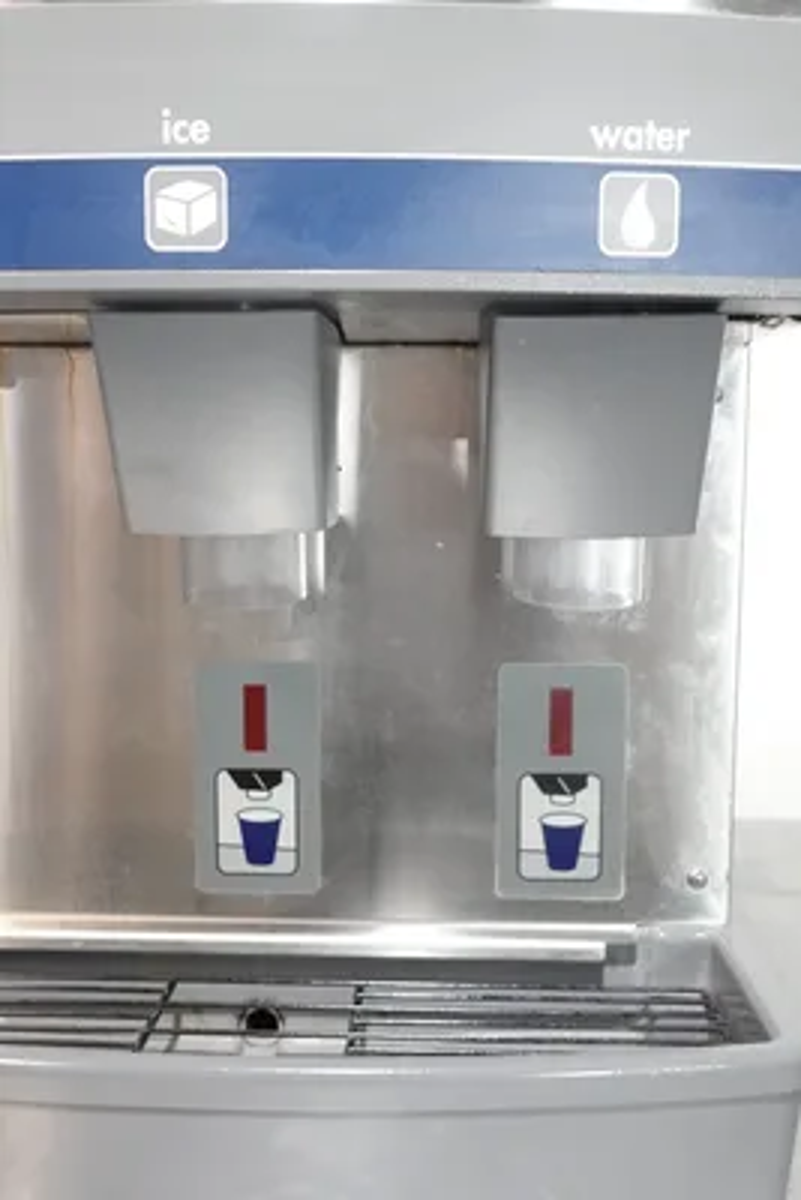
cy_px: 600
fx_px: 1200
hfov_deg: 36.9
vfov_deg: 53.1
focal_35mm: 36
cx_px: 400
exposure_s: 1/40
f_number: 3.5
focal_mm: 13.29
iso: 2000
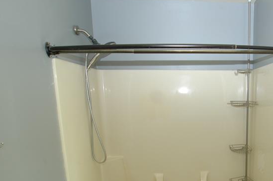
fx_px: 212
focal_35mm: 28
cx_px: 219
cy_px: 132
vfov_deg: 44.9
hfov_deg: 60.3
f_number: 3.5
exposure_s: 1/2
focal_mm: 10
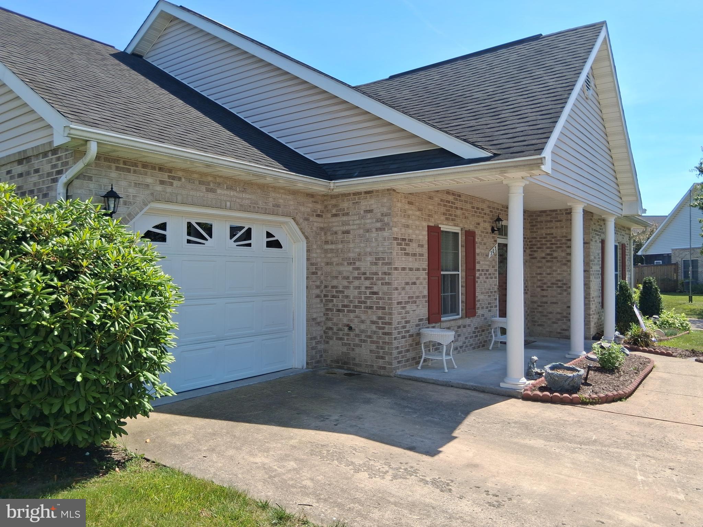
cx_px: 352
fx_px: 528
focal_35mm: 26
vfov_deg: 53.1
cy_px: 264
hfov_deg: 67.3
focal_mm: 3.98
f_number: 1.8
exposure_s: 1/641
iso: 25
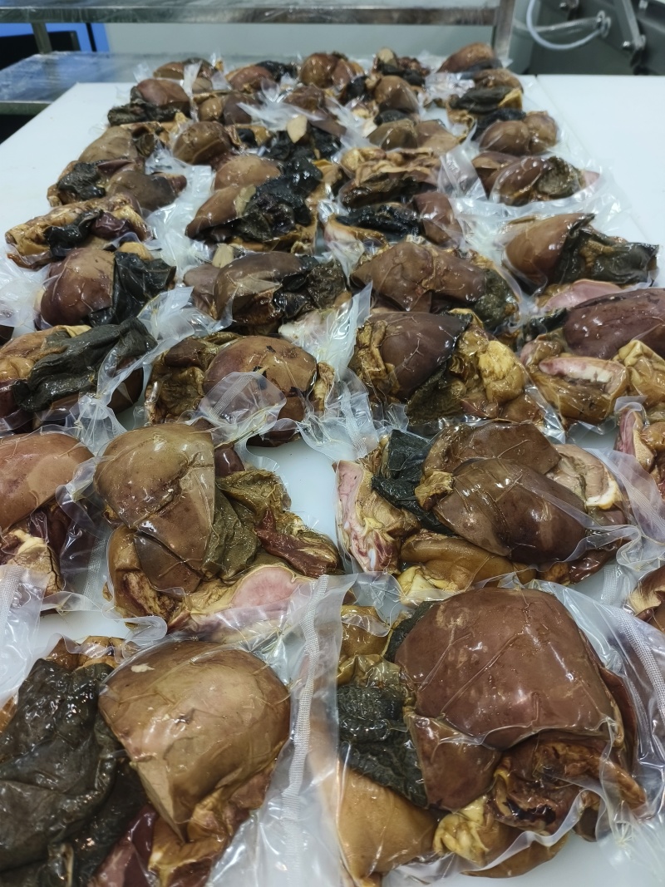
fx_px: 589
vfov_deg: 73.9
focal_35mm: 23
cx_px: 332
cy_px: 444
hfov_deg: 58.9
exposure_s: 1/100
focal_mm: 5.5
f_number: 1.75
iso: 592
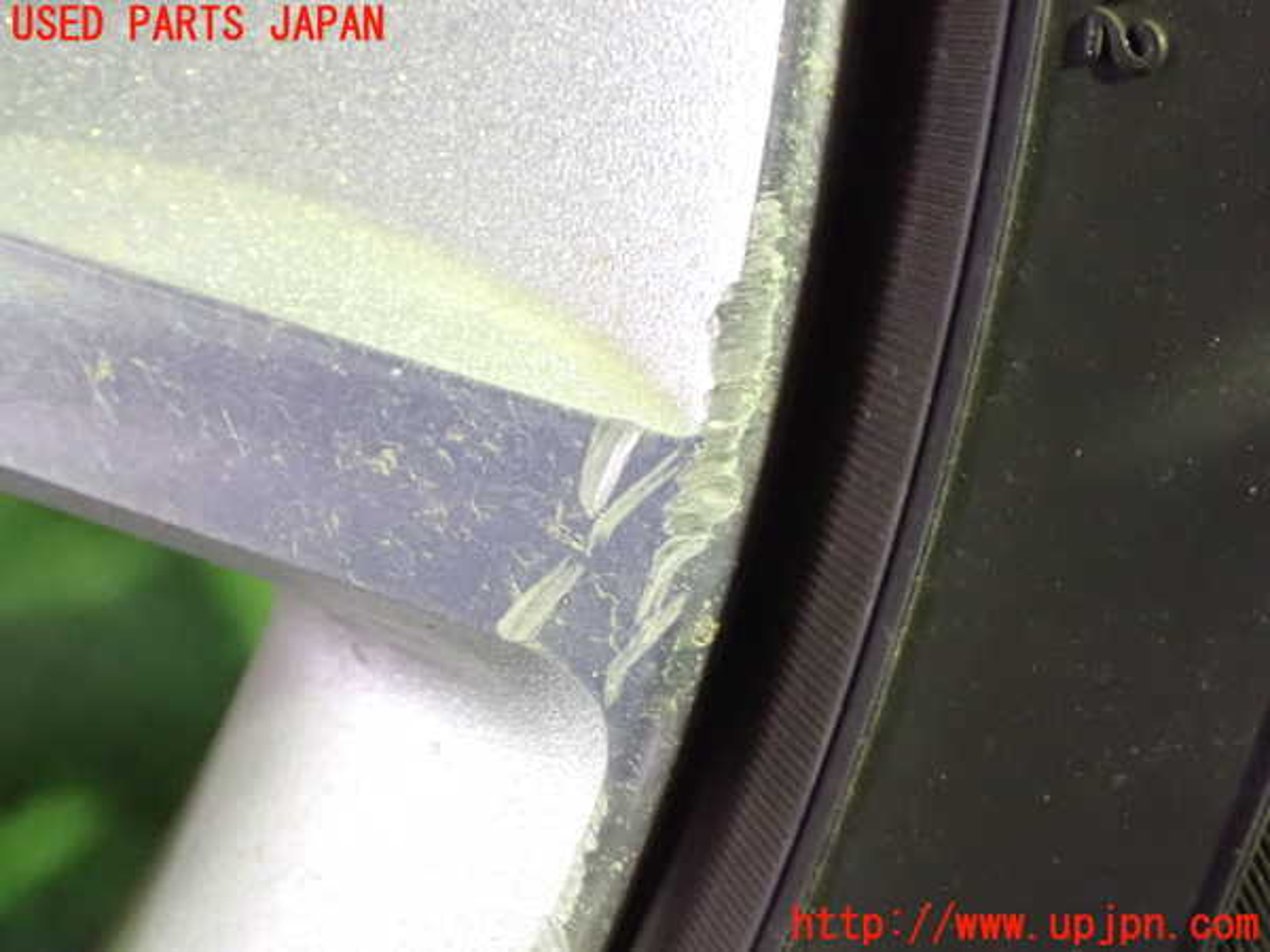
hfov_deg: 42.9
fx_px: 1614
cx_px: 635
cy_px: 476
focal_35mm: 44
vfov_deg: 32.9
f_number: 2.9
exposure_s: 1/25
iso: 1600
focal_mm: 7.84
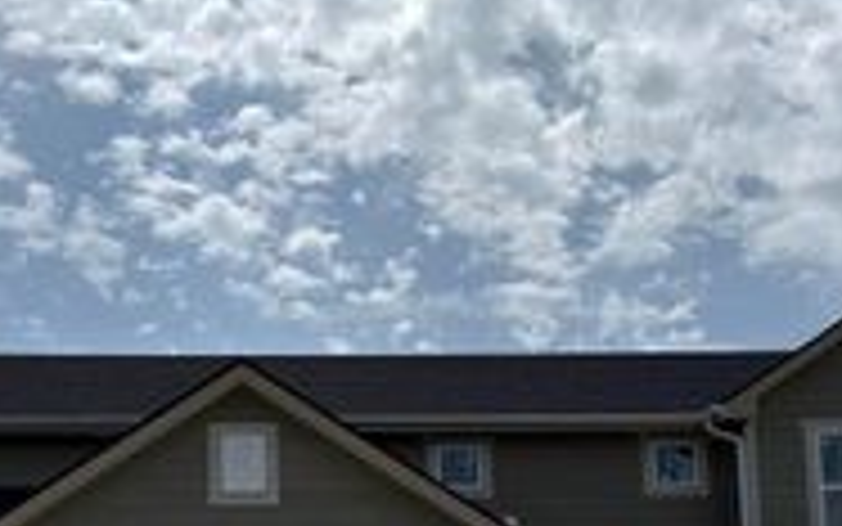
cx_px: 288
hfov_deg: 30.0
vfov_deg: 18.4
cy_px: 587
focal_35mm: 68
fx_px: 1561
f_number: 1.78
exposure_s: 1/14286
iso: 80
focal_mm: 6.76
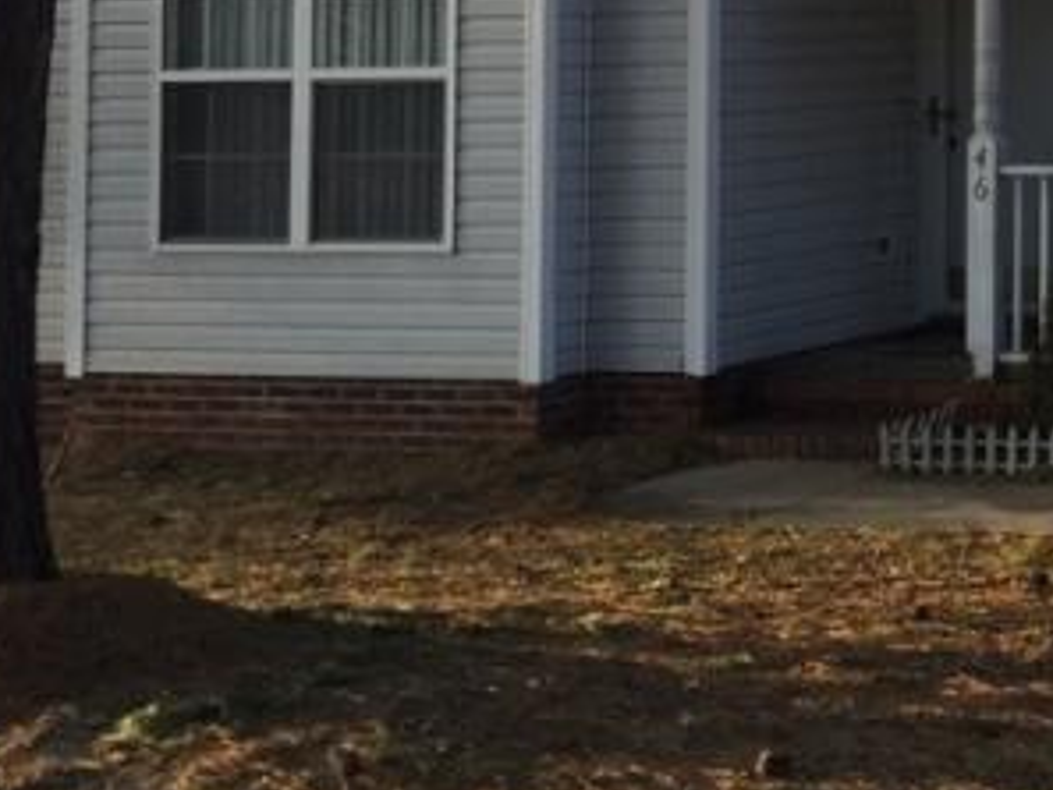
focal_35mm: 100
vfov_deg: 14.3
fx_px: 3043
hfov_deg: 17.2
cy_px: -188
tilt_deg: +2.8
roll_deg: +1.3
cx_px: 1709
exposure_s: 1/719
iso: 32
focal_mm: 4.15
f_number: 2.2
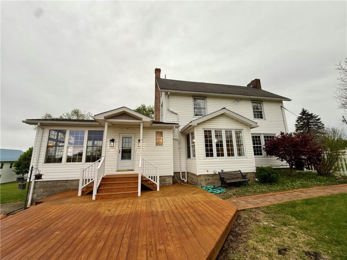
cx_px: 174
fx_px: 140
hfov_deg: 102.1
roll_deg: +1.0
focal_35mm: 14
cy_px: 130
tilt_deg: +12.2
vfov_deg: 85.7
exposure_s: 1/151
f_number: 2.2
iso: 50
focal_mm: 2.22
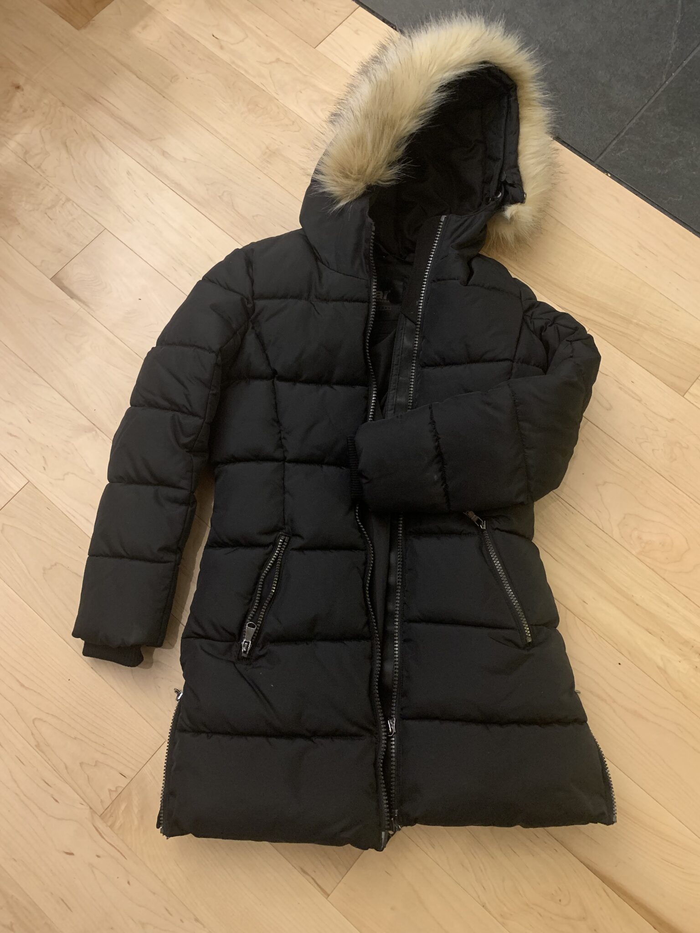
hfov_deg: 53.1
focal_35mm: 26
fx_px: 701
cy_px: 466
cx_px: 350
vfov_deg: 67.3
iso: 500
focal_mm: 4.25
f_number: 1.8
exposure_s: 1/30
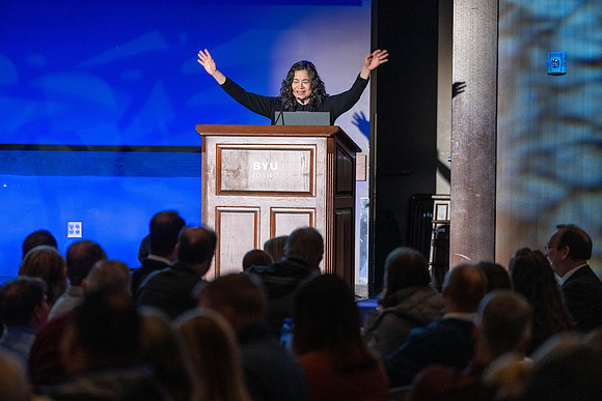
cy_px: 200
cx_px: 301
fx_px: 3345
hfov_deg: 10.3
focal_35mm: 200
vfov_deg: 6.9
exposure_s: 1/160
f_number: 3.5
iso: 2000
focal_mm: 200
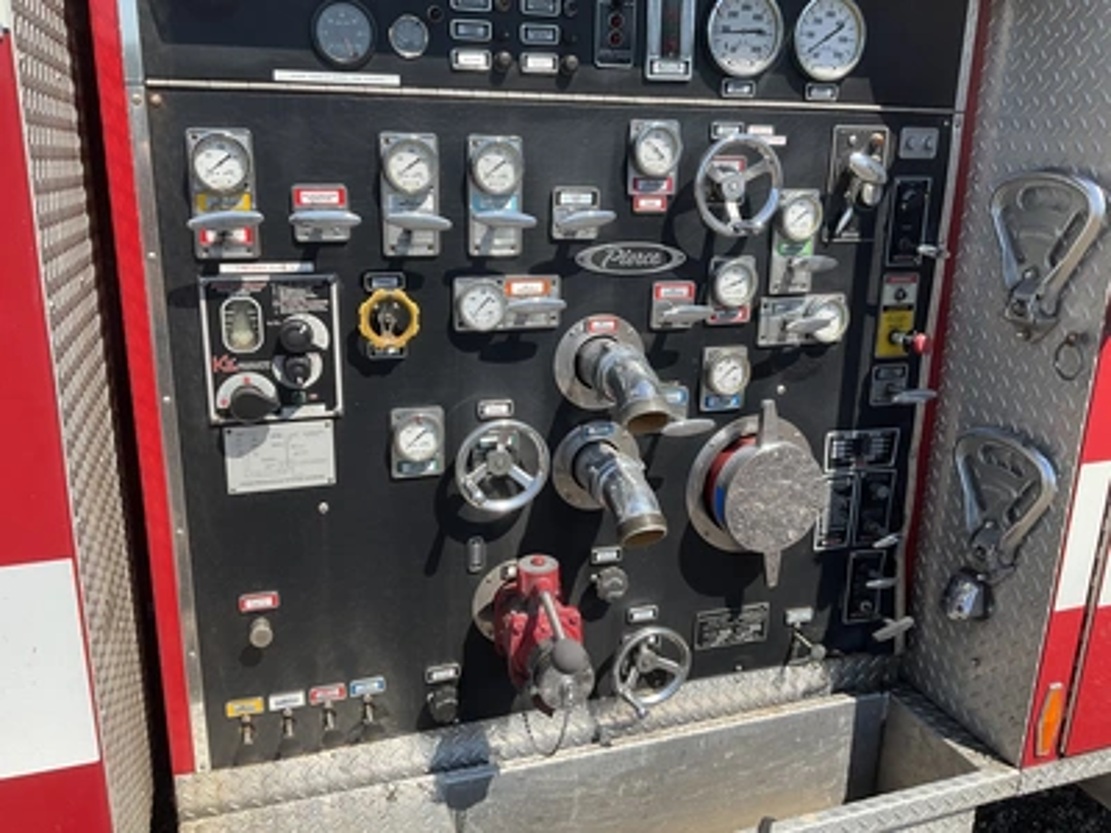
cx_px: 556
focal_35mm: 29
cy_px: 416
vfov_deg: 48.2
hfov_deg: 61.7
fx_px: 931
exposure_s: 1/1098
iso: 25
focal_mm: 3
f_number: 1.8
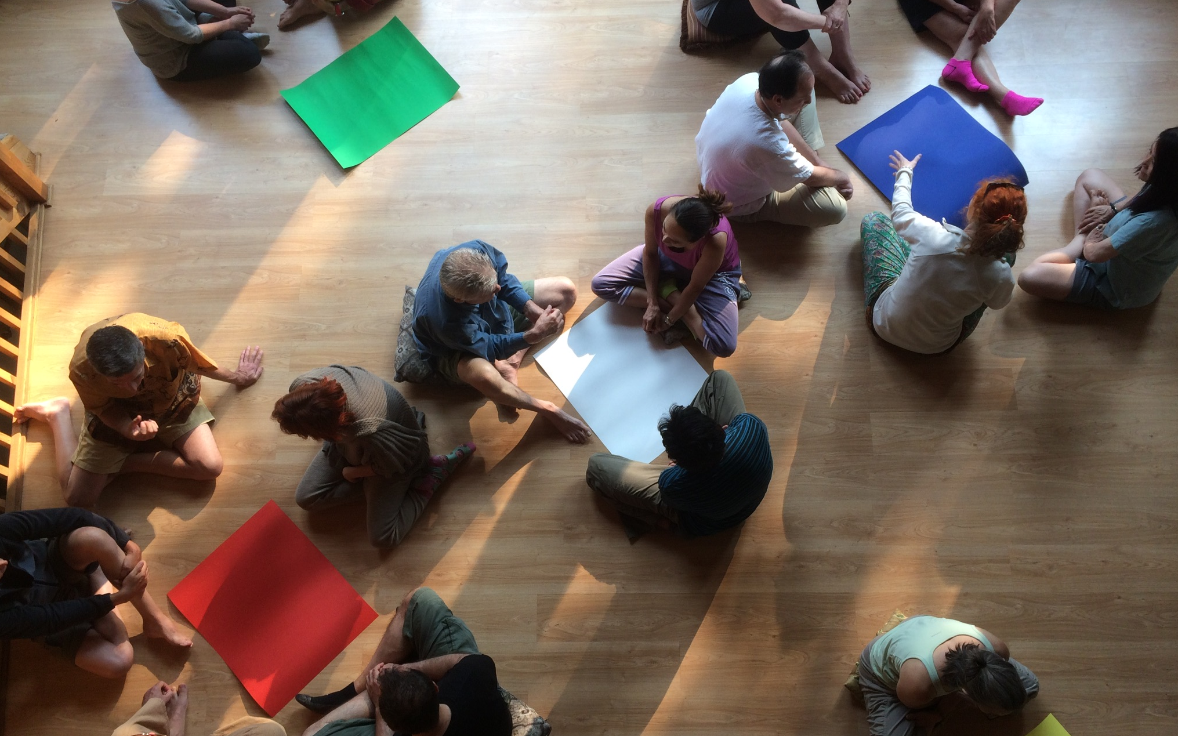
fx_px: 995
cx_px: 590
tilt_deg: -71.8
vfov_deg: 40.5
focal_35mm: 31
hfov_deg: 61.2
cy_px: 404
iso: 50
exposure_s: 1/120
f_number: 2.2
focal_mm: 4.15
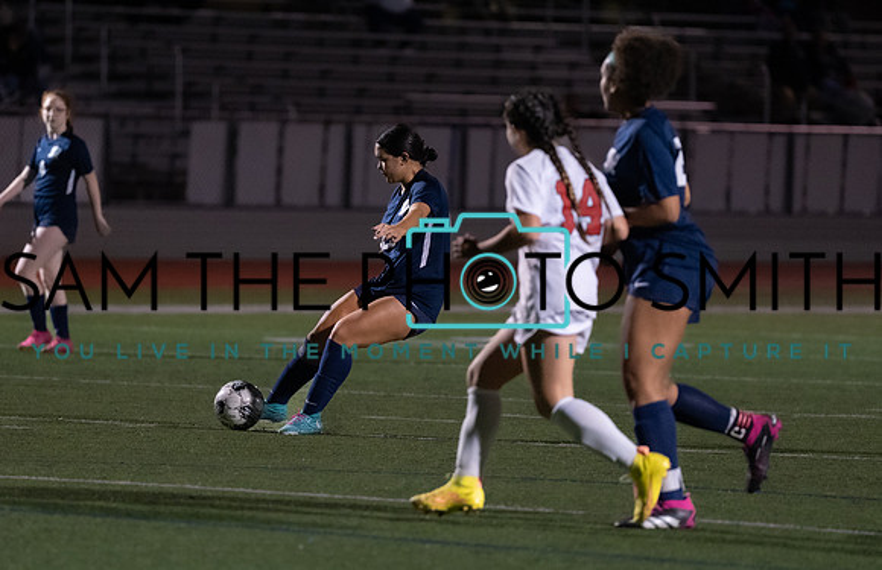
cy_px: 299
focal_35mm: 314
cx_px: 411
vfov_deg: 4.3
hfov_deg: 6.6
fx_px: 7628
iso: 5000
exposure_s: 1/1000
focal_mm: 200
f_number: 2.8
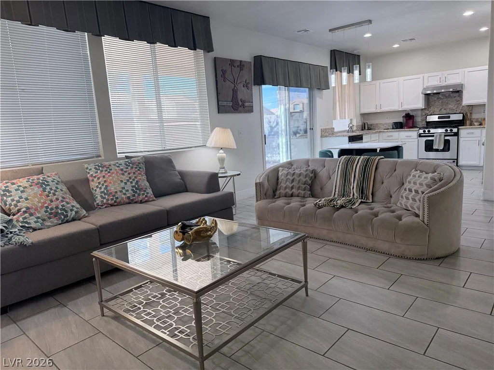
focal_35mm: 24
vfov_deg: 56.8
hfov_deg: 71.6
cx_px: 247
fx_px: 343
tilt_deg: -9.5
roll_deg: +3.5
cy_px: 185
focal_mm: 6.76
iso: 160
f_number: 1.78
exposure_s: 1/139
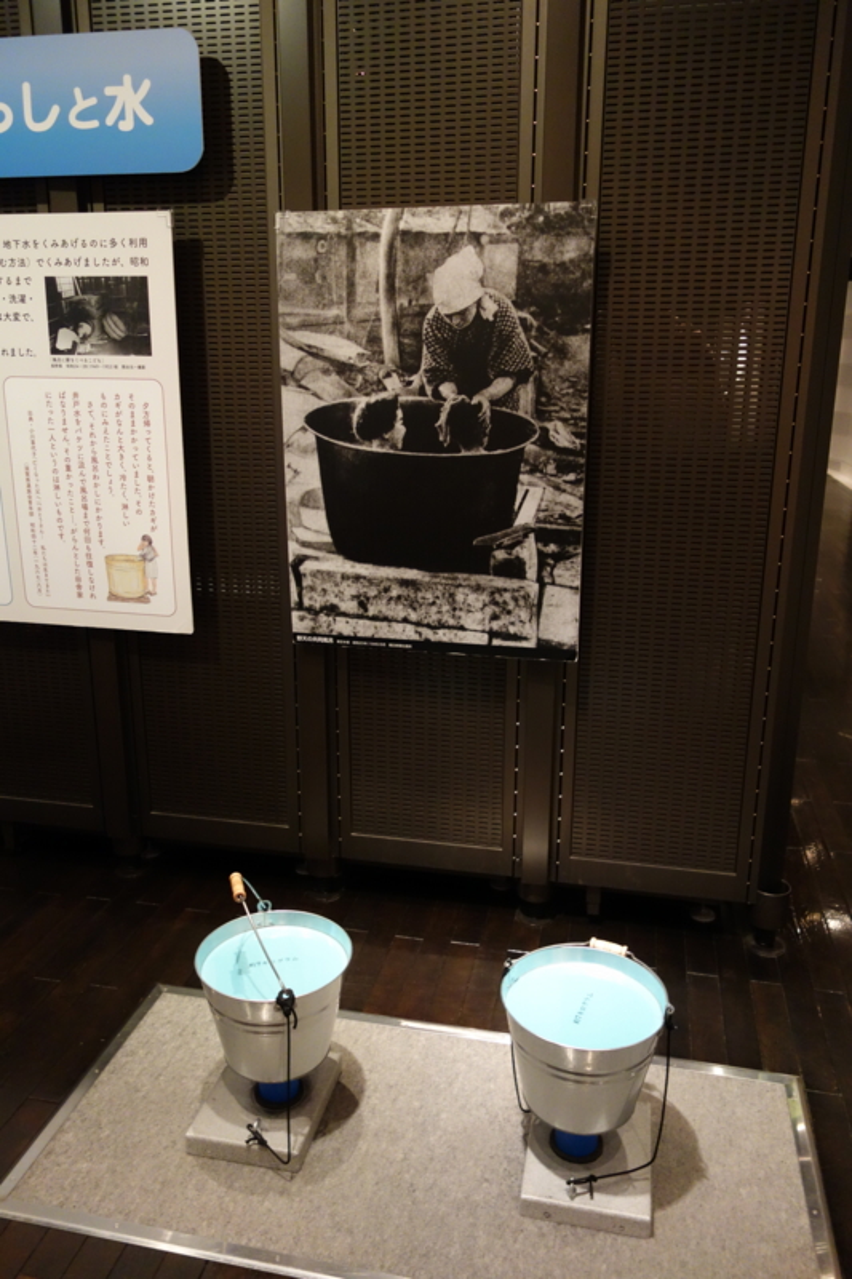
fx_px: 994
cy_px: 640
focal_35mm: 28
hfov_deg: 46.4
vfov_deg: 65.5
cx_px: 426
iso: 800
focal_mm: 10.4
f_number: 1.8
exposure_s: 1/50
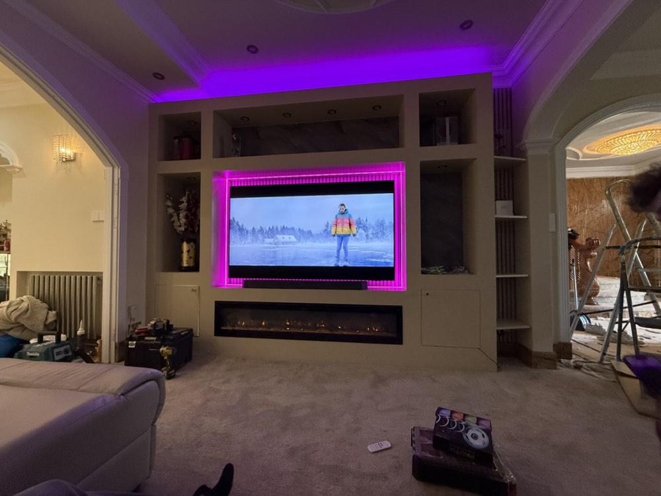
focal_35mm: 14
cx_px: 330
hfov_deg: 102.1
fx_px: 267
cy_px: 248
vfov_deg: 85.7
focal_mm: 2.22
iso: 250
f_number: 2.2
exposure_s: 1/120
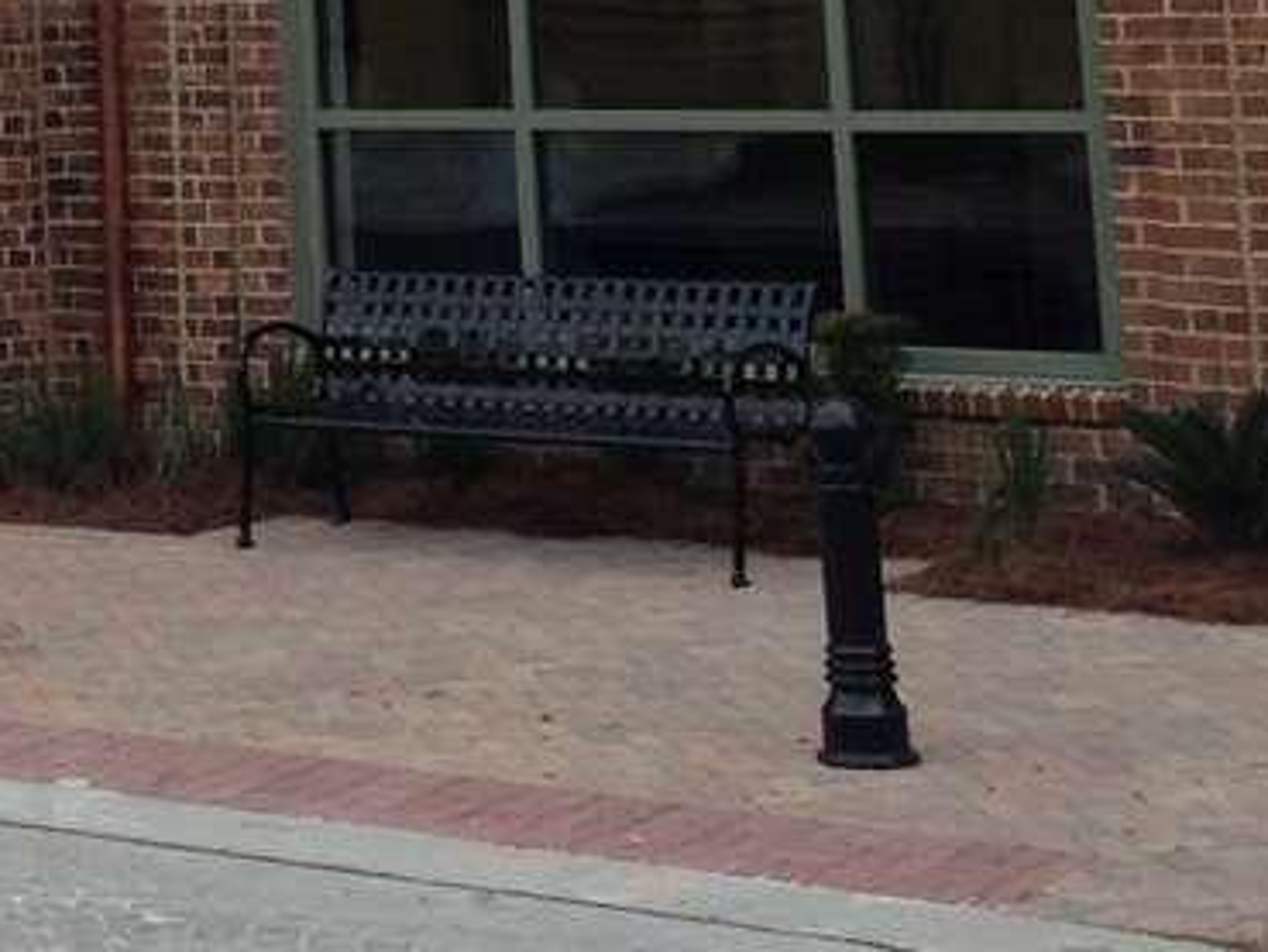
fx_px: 4910
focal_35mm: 134
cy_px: -717
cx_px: -316
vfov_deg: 10.5
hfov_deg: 14.2
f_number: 2.4
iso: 64
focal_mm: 4.12
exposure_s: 1/120
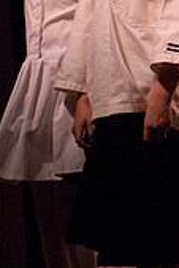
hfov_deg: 4.3
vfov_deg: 6.4
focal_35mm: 319
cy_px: 13
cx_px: 170
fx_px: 2374
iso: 1600
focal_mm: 80
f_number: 2.8
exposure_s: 1/200
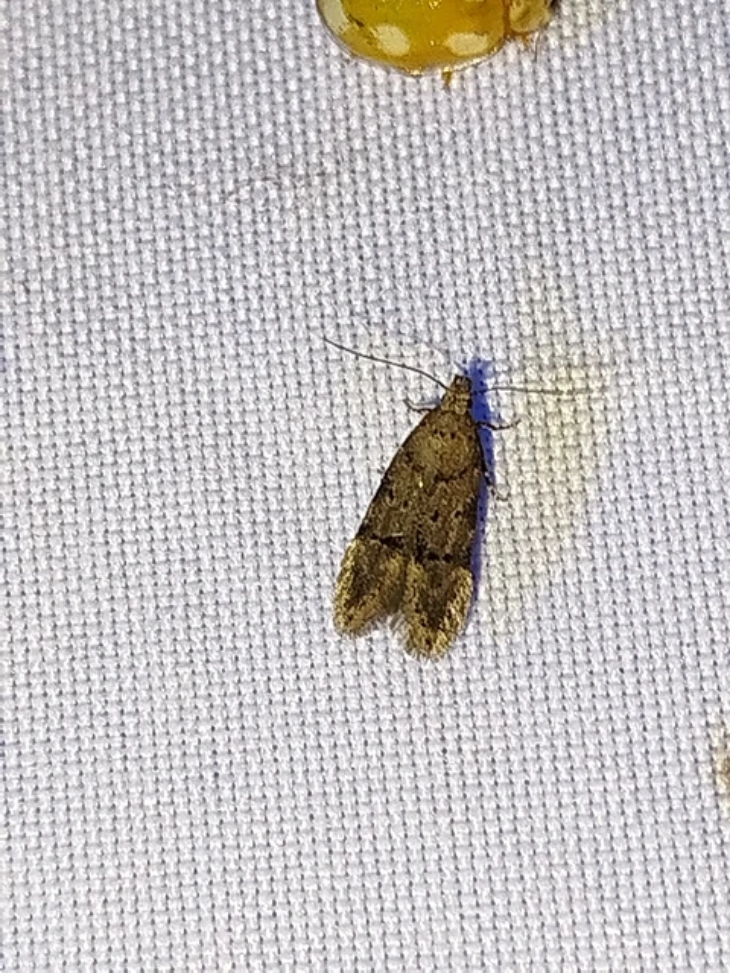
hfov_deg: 11.7
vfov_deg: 15.5
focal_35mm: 127
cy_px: 486
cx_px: 365
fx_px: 3571
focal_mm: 5.31
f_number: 1.7
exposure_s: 1/50
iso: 80
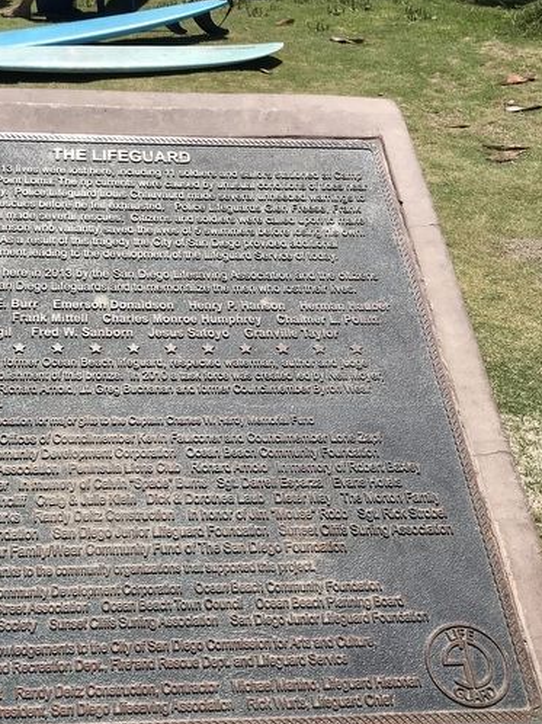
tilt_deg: -29.4
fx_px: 940
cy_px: 391
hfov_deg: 31.7
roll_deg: -1.0
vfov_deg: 42.1
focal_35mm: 45
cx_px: 147
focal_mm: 3.99
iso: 20
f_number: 1.8
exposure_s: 1/3096
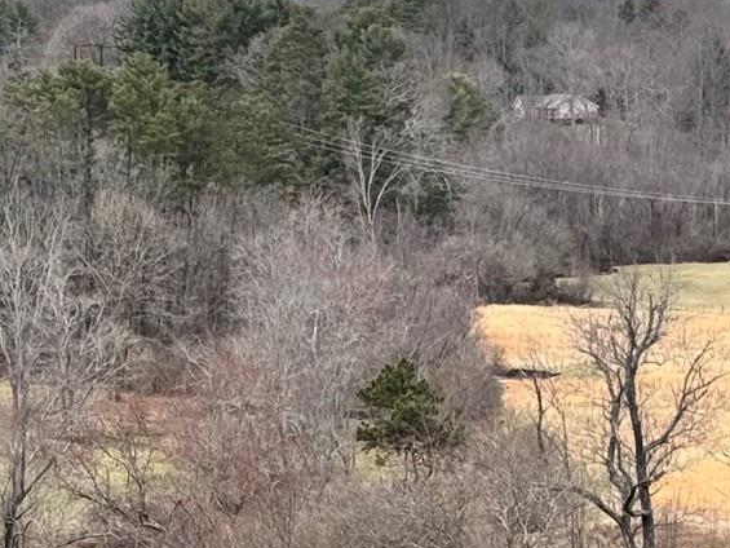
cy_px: 616
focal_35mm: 174
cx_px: 238
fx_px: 3670
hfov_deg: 11.3
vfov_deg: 8.5
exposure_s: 1/1238
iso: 64
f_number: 1.78
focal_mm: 6.76
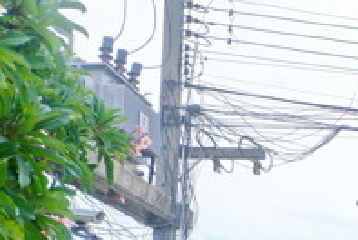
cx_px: 487
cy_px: 358
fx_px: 727
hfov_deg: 23.8
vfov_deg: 17.0
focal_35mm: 73
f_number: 8
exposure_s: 1/420
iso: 200
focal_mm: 16
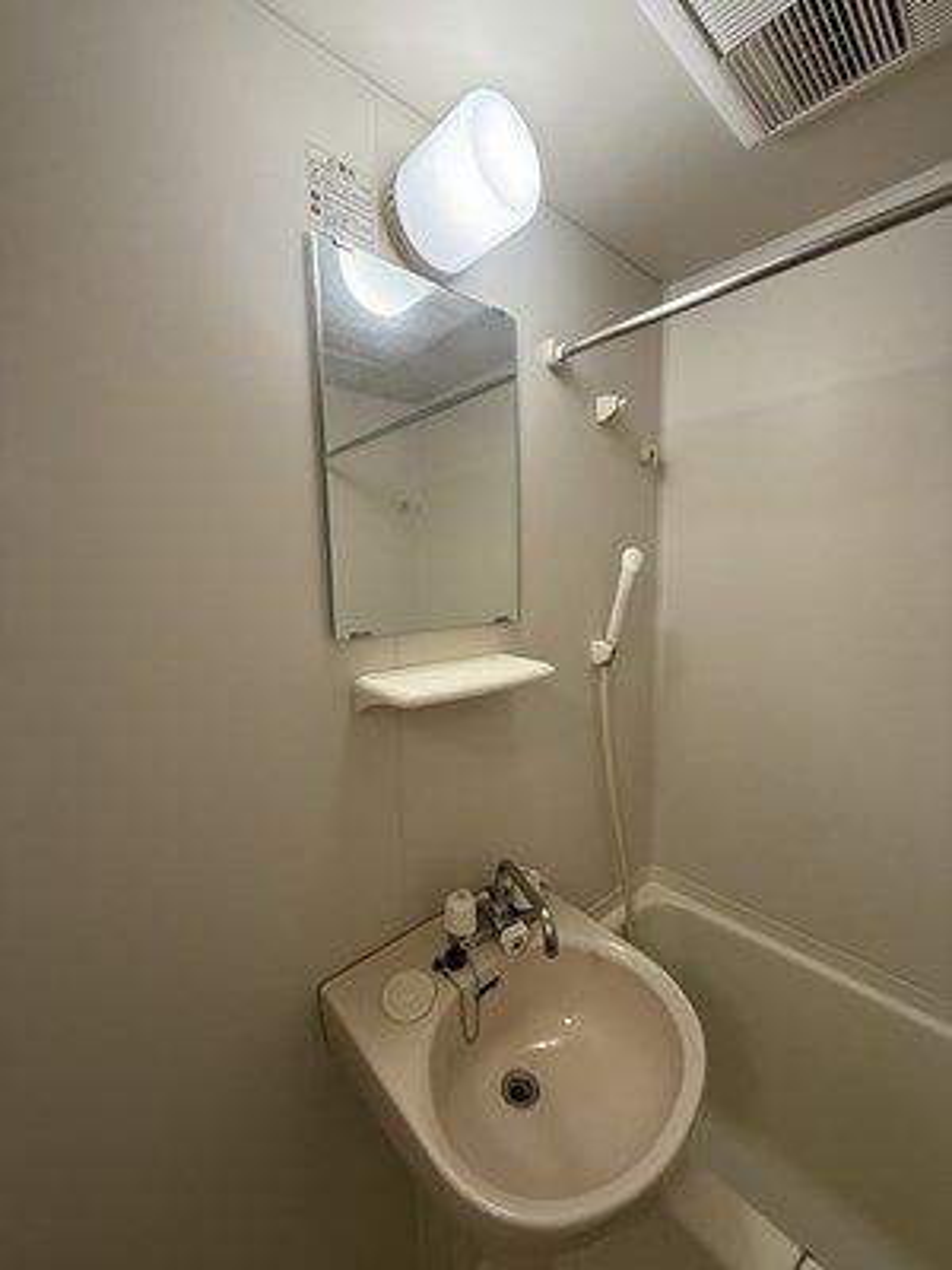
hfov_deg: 85.7
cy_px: 635
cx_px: 476
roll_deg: +0.0
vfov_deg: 102.1
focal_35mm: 14
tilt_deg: -5.7
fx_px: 513
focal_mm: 2.22
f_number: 2.2
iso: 200
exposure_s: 1/50
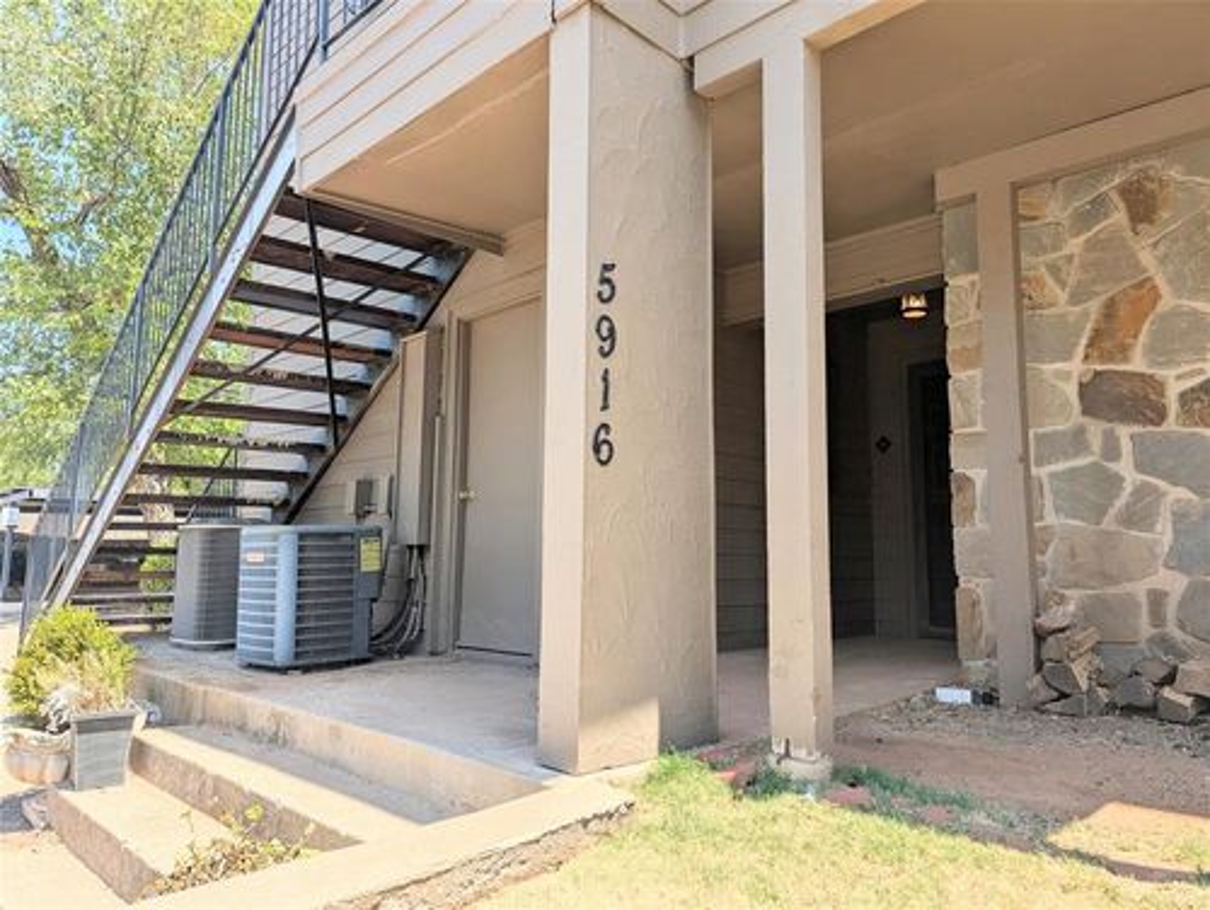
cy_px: 455
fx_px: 840
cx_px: 605
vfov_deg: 56.9
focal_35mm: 24
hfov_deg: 71.5
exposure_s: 1/1048
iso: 36
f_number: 1.85
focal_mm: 6.81
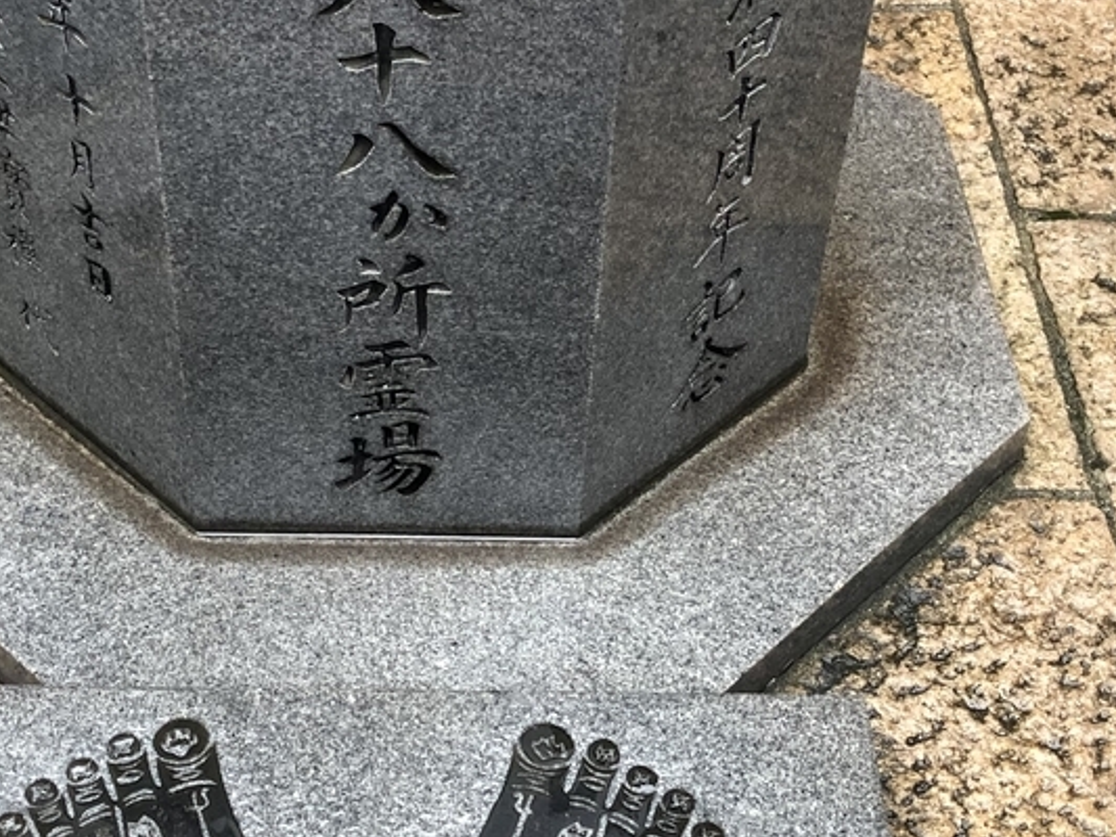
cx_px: 477
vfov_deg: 23.3
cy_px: 389
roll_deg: -1.2
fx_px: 2032
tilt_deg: -44.0
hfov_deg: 30.7
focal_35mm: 63
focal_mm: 3.99
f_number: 1.8
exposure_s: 1/30
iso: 32
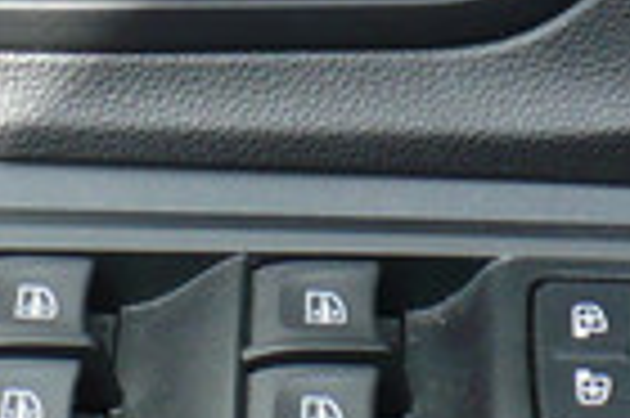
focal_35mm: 200
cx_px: 428
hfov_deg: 10.3
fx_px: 3496
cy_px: -27
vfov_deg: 6.8
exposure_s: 1/200
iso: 100
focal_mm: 6.1
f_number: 2.8
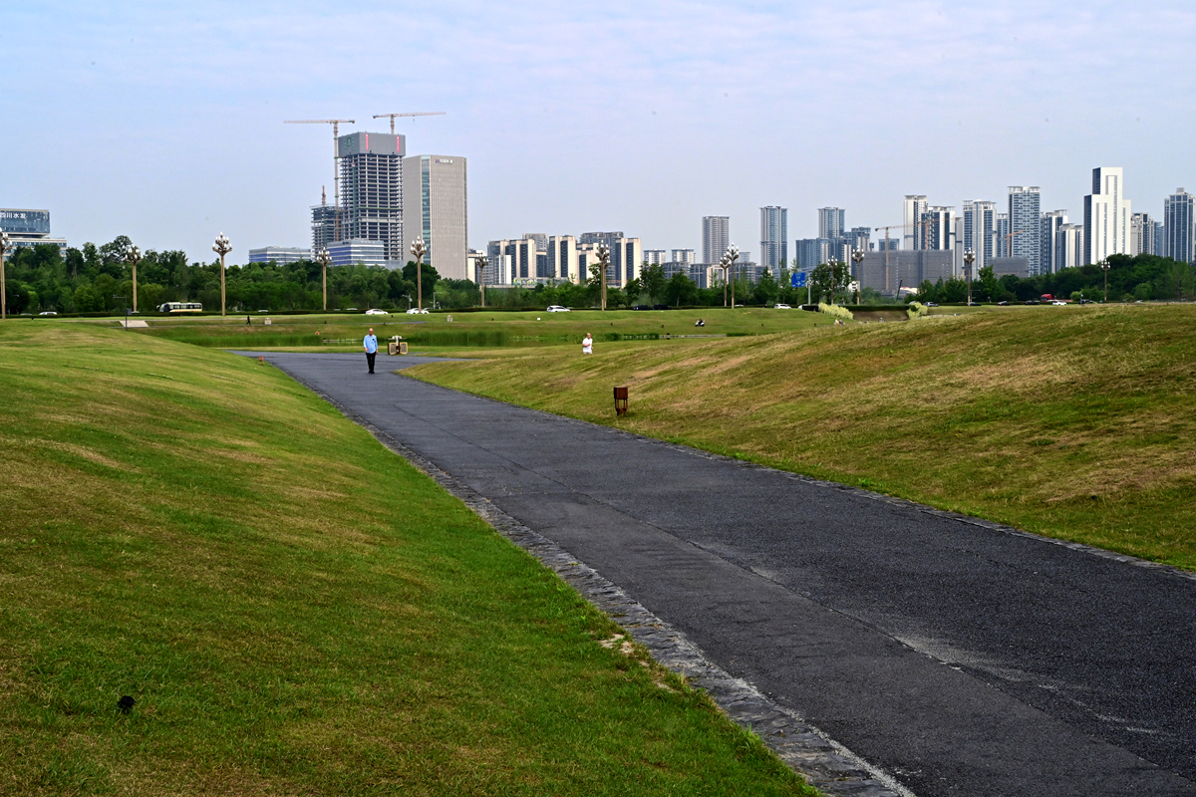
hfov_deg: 47.4
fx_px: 1362
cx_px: 598
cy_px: 398
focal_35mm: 41
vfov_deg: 32.6
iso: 800
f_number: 22
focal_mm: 41
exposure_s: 1/100
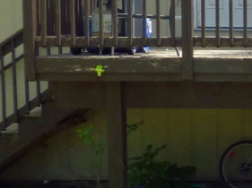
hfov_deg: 11.9
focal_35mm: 154
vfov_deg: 9.6
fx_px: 1120
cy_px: 132
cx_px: 445
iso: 100
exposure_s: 1/400
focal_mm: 5.29
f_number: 3.3
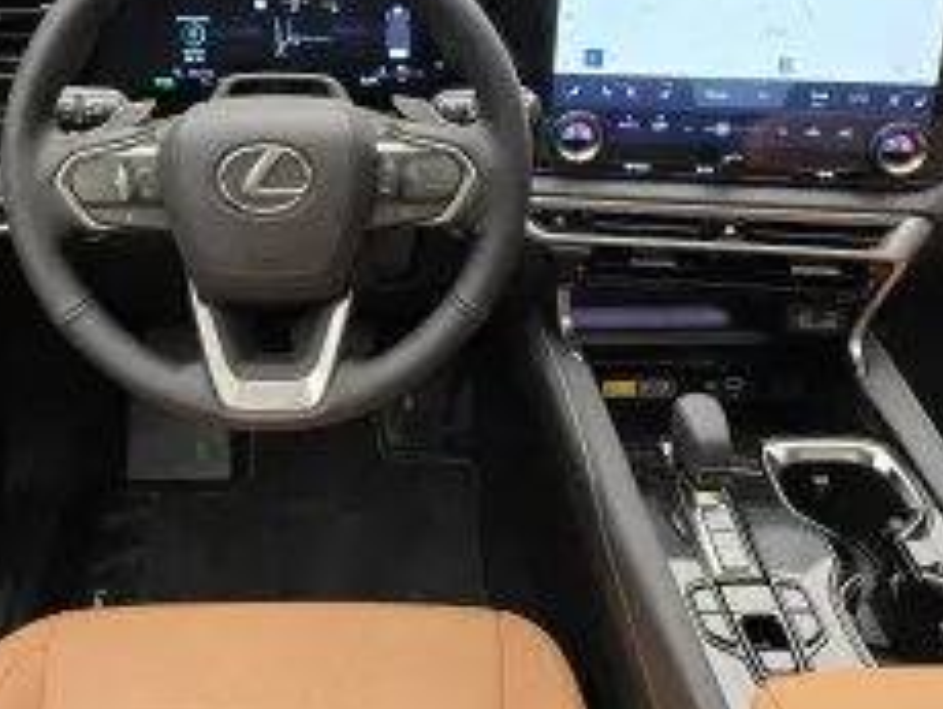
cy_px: 225
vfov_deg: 39.2
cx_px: 344
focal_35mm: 36
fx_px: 982
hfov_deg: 50.7
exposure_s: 1/90.1
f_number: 1.7
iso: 320
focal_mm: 6.3
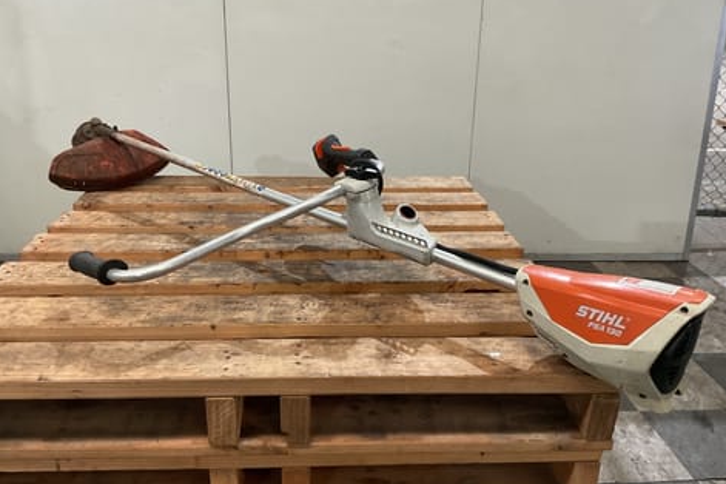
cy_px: 246
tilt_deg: -22.5
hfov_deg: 58.7
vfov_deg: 41.1
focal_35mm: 32
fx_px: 645
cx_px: 347
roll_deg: -0.8
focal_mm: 3
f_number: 1.8
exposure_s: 1/40
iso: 200
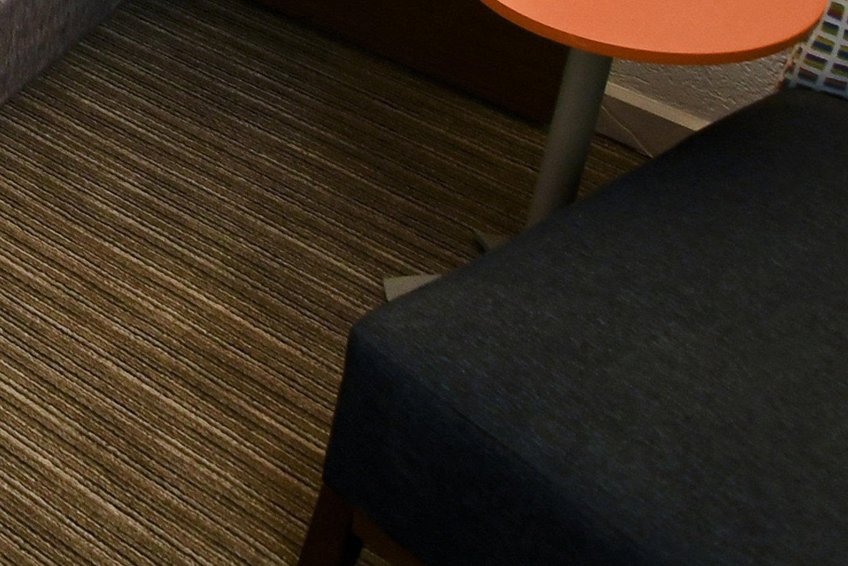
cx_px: -682
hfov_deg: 20.7
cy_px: -471
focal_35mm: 67
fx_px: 1579
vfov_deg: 16.7
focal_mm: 11
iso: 720
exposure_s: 1/100
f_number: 5
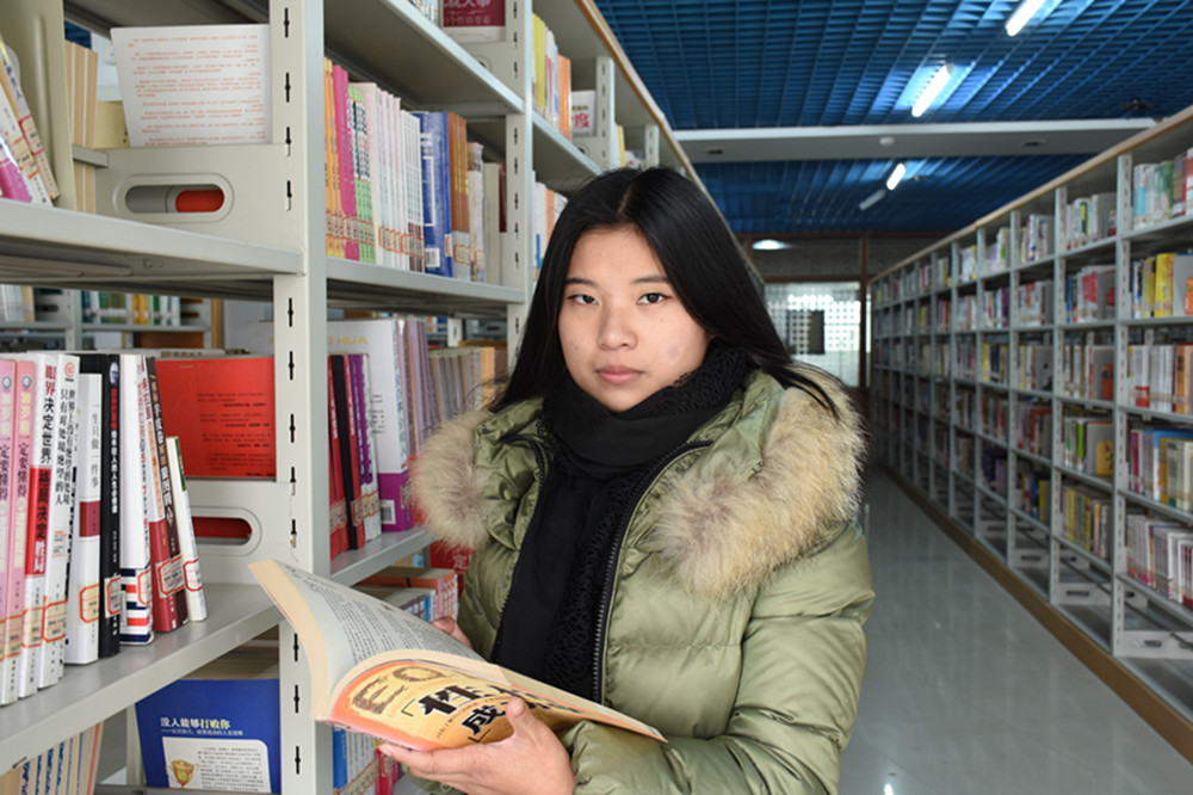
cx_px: 596
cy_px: 398
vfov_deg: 36.8
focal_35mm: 36
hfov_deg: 53.1
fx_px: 1193
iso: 400
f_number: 5.6
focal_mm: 24
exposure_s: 1/5
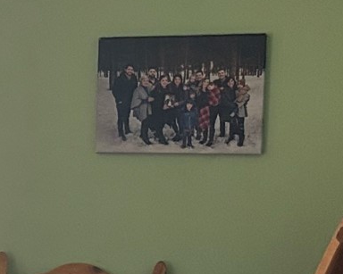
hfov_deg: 13.4
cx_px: -301
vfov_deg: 12.1
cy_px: 237
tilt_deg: -5.0
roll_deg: -0.6
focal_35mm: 127
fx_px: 1289
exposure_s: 1/60
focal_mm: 5.7
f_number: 1.5
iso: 500
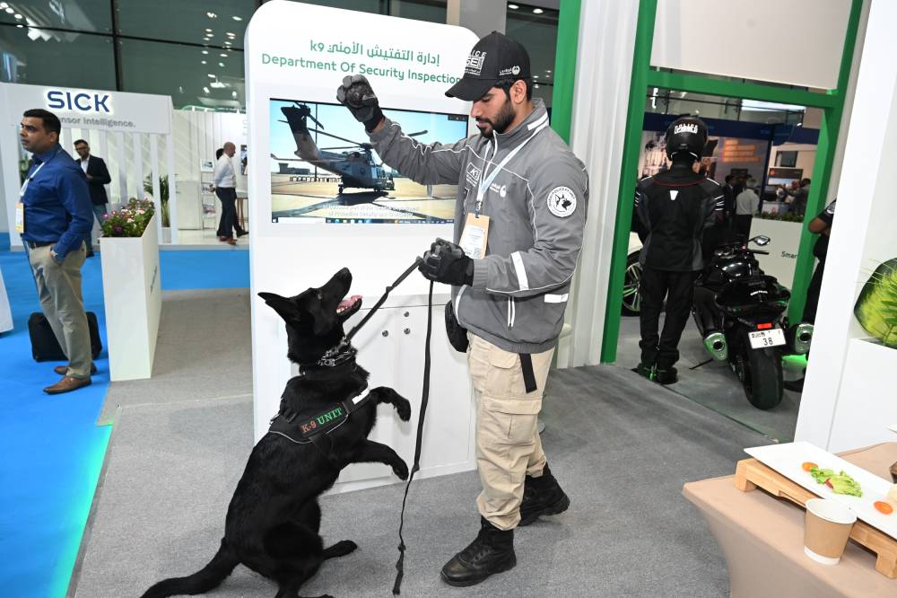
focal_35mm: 24
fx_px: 598
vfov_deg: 53.1
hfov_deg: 73.8
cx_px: 448
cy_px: 299
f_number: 7.1
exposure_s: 1/60
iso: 1600
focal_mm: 24
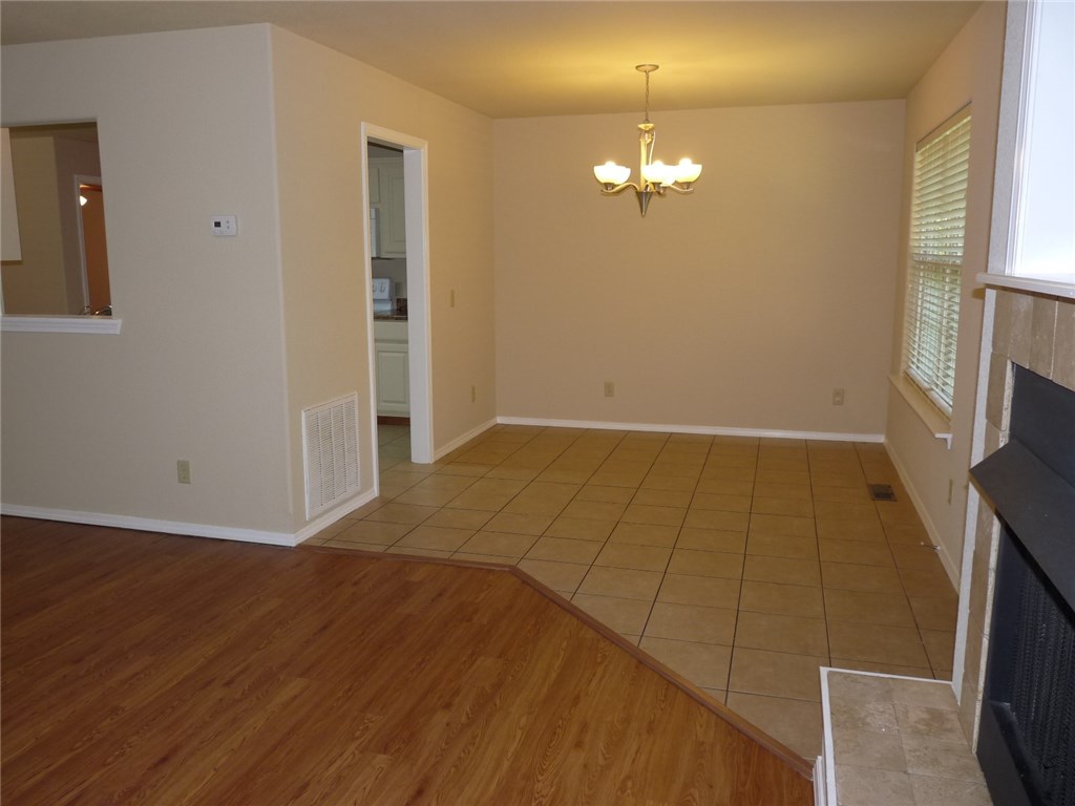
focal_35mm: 27
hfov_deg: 65.3
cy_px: 403
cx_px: 538
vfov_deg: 51.4
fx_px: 838
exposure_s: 1/40
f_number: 2.8
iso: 125
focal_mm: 4.8
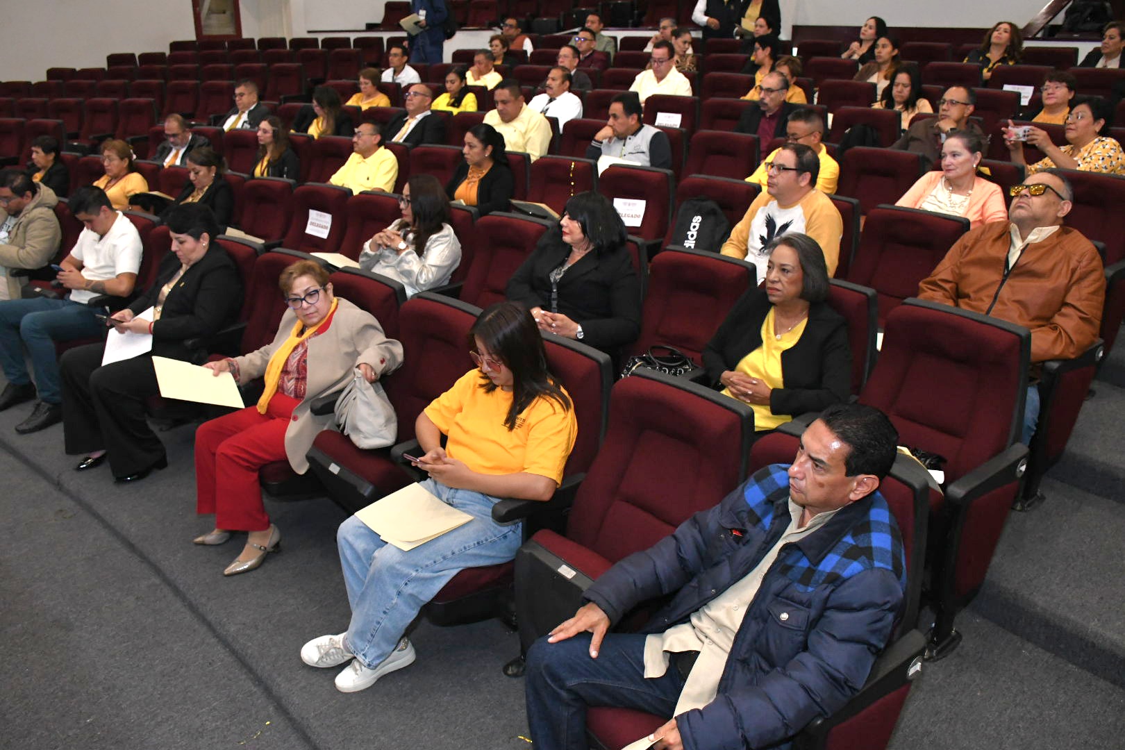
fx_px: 844
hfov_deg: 67.4
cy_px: 375
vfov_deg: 47.9
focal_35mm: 27
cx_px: 562
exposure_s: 1/125
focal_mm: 18
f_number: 5.6
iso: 4000
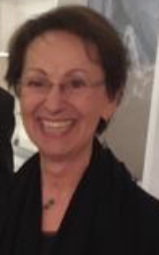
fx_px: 694
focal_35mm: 100
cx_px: -65
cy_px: 216
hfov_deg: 12.5
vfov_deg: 20.5
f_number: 2.2
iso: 400
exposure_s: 1/17
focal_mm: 4.15
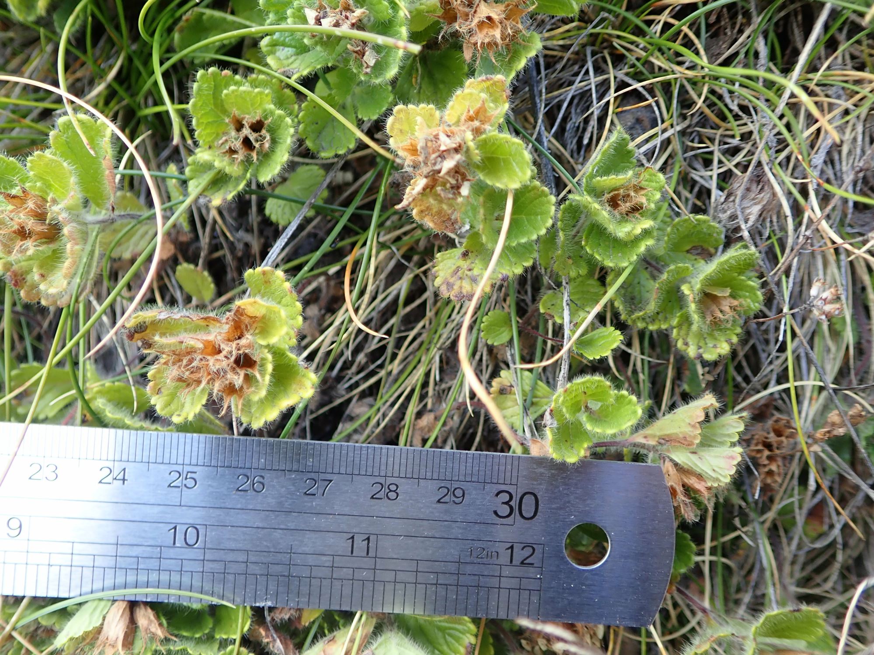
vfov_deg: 46.8
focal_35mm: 30
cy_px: 328
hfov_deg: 60.0
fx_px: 757
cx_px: 437
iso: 125
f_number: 2.3
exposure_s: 1/60
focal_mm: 5.5
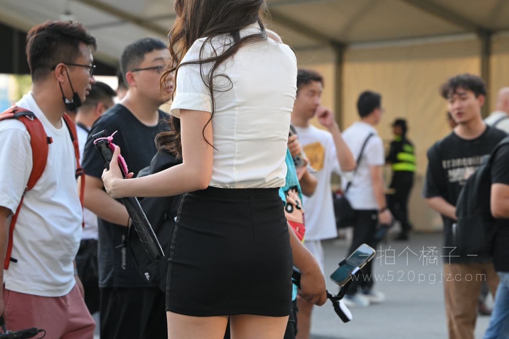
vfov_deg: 12.9
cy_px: 243
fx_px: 1498
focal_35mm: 106
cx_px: 256
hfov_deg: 19.3
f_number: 3.5
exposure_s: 1/640
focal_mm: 70
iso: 450
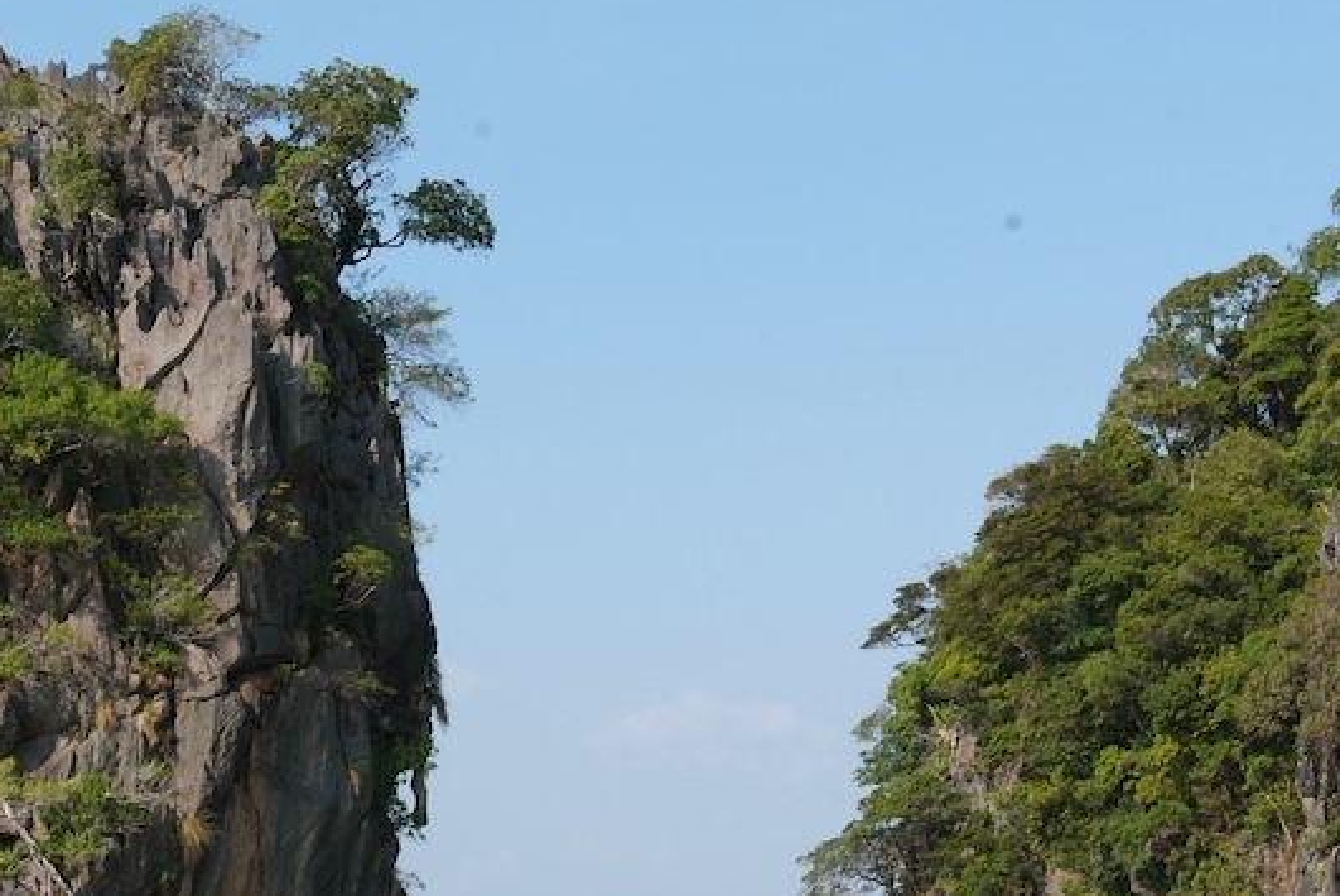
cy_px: 895
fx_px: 3539
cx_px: 863
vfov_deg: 14.2
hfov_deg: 21.4
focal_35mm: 95
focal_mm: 28
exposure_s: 1/125
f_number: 9.5
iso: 100
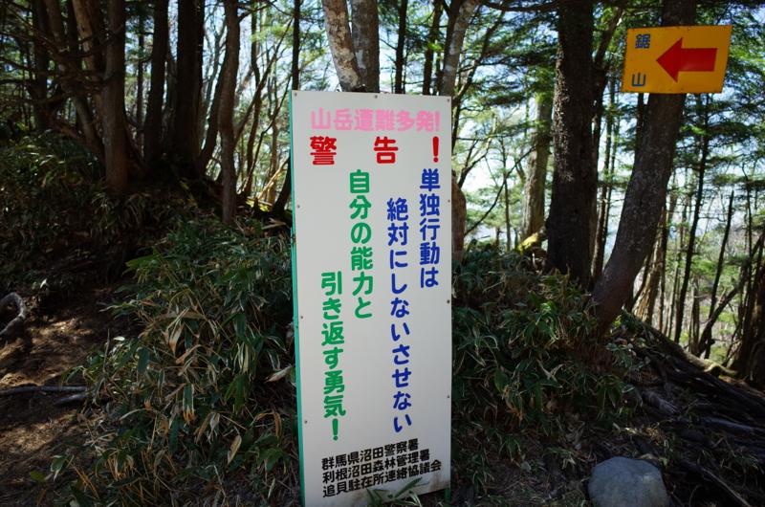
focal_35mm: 28
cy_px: 254
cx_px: 382
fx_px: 594
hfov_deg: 65.6
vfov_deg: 46.2
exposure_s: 1/350
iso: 100
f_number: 2.8
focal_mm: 18.3
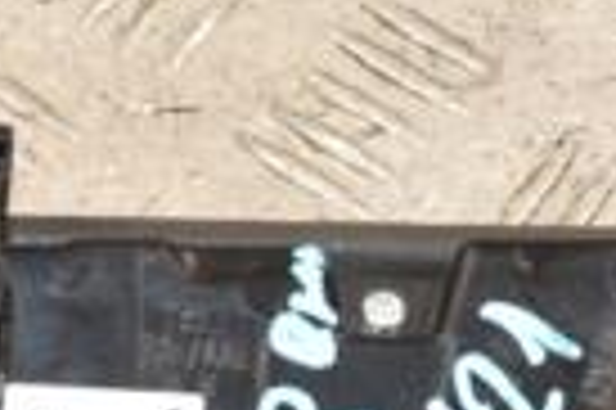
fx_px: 6512
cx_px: 486
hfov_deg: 5.4
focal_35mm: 381
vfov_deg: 3.6
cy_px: 586
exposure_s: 1/200
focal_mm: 58
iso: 800
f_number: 6.3
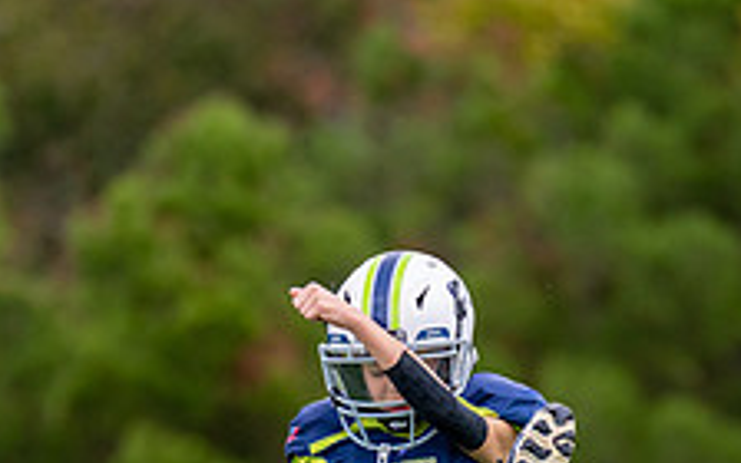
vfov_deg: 1.7
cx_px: 402
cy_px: 540
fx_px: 15913
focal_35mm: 788
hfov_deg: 2.7
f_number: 2.8
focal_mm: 200
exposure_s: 1/2500
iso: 400
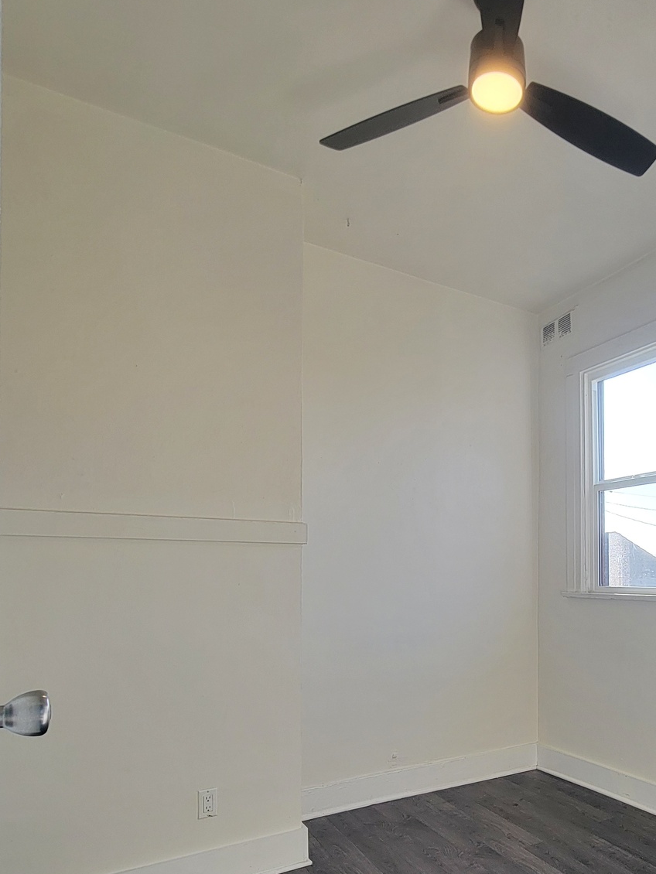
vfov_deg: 71.9
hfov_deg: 55.1
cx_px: 518
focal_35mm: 23
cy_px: 576
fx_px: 581
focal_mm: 2.2
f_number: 2.2
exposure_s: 1/176
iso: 50
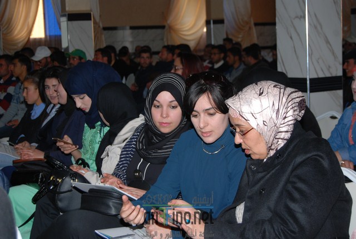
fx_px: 684
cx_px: 178
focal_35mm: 69
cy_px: 120
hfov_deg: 29.2
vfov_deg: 19.8
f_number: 5.3
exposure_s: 1/60
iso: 200
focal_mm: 46
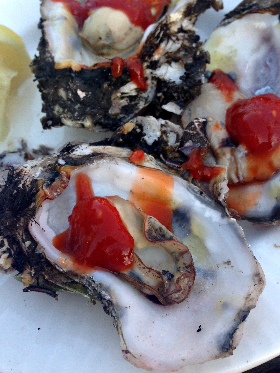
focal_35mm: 38
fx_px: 410
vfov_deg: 48.9
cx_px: 153
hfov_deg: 37.7
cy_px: 166
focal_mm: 4.12
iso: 50
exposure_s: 1/120
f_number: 2.4
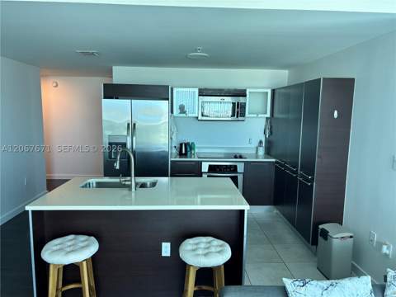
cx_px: 198
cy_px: 148
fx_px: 297
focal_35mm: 26
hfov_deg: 67.3
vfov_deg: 53.1
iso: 100
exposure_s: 1/120
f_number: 1.6
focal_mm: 5.96
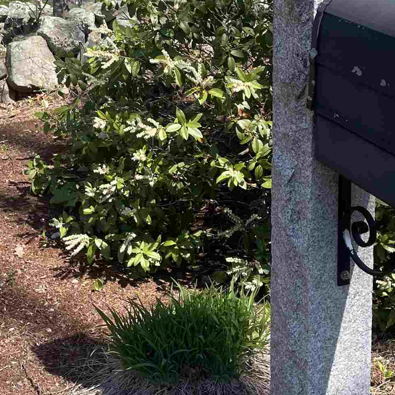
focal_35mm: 73
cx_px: 120
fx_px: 942
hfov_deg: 23.5
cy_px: 76
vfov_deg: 23.3
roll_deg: +1.5
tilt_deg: -11.3
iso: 32
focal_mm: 4.2
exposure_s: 1/1159
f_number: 1.6
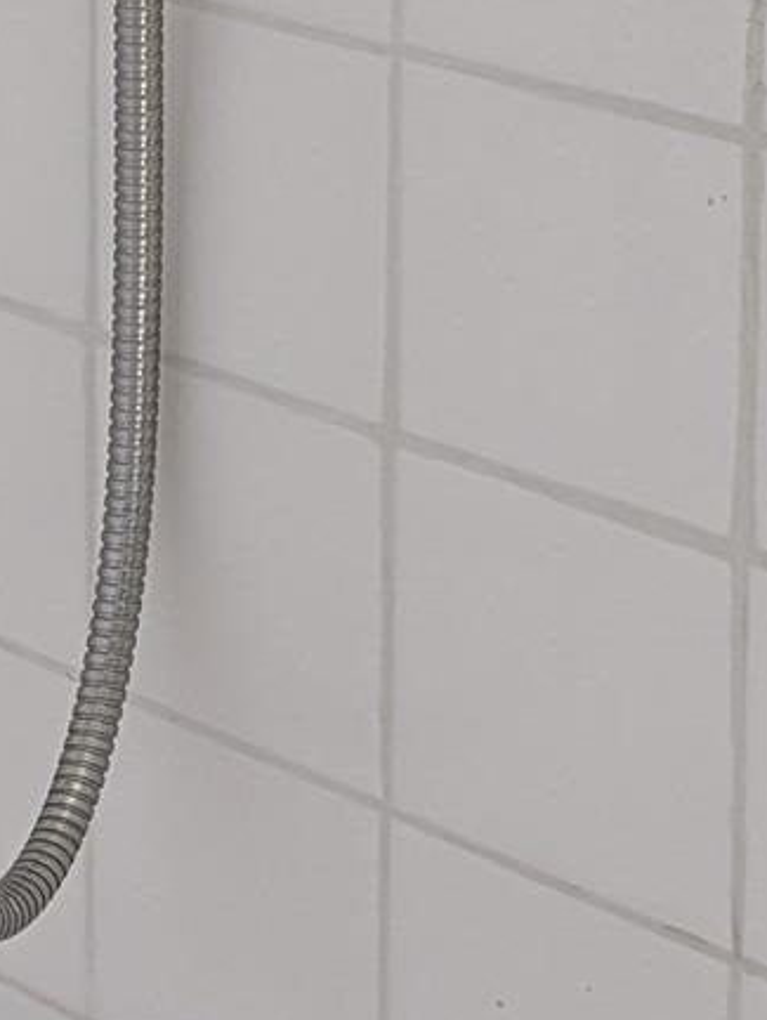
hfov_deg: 10.5
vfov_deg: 14.2
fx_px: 3774
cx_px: -871
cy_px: -595
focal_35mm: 128
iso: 97
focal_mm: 6.9
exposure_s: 1/79.1
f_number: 1.68
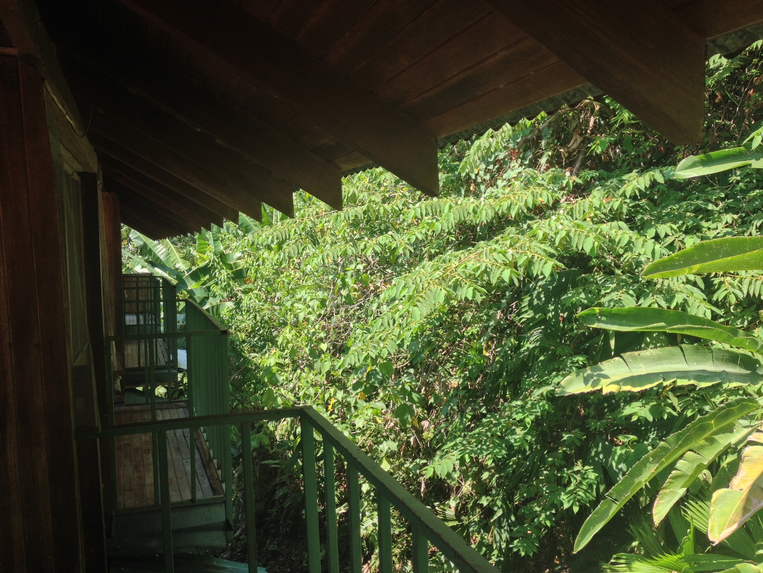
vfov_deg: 40.7
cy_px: 286
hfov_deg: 52.6
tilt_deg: -7.4
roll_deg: +1.2
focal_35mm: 35
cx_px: 382
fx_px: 771
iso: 50
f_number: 2.4
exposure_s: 1/343
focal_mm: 4.28
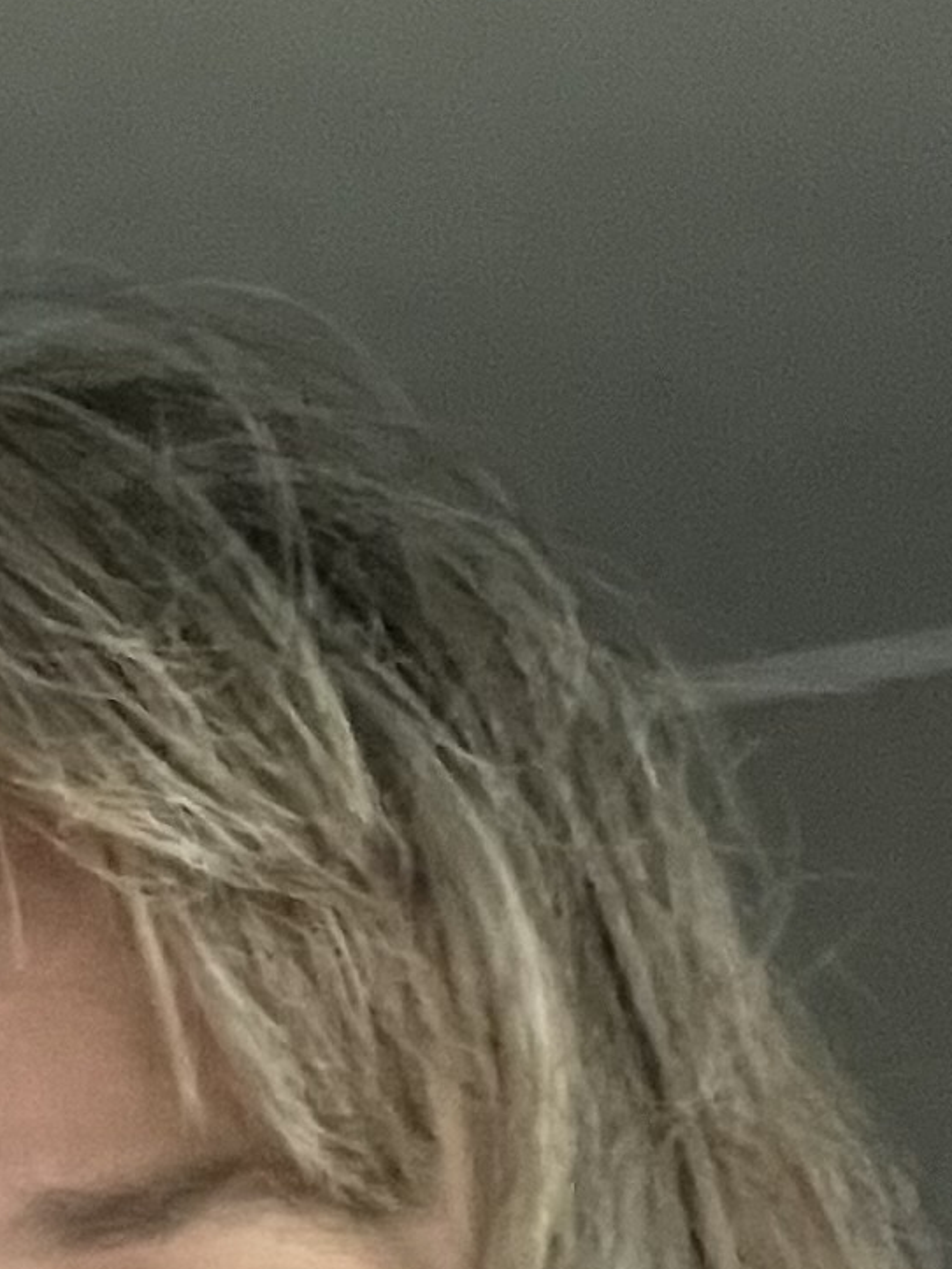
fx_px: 3701
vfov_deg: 18.0
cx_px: 121
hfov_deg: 14.5
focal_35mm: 101
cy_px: 1689
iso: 800
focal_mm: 2.71
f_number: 2.2
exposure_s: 1/15
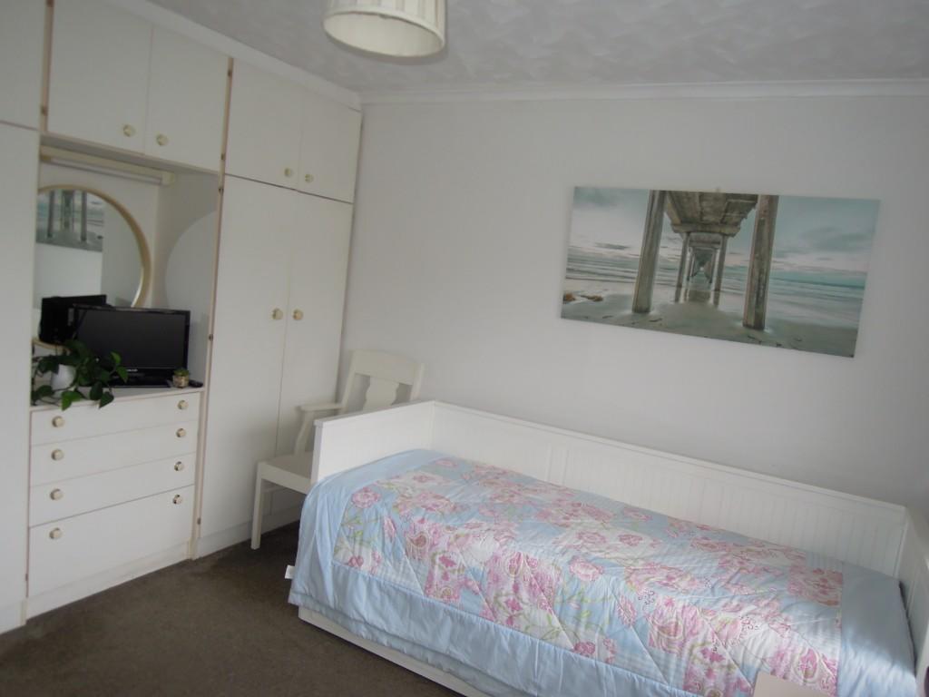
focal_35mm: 24
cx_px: 464
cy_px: 348
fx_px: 644
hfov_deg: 71.6
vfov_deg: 56.8
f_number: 2.8
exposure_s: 1/80
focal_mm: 4.3
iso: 160
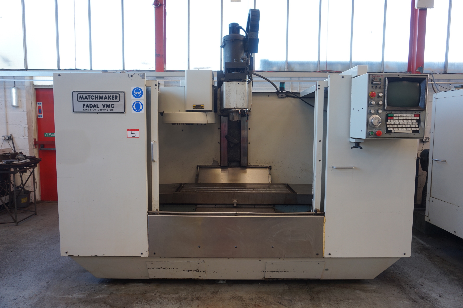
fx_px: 308
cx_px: 232
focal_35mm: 24
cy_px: 154
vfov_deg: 53.1
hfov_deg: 73.8
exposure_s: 1/60
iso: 200
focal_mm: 16
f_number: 4
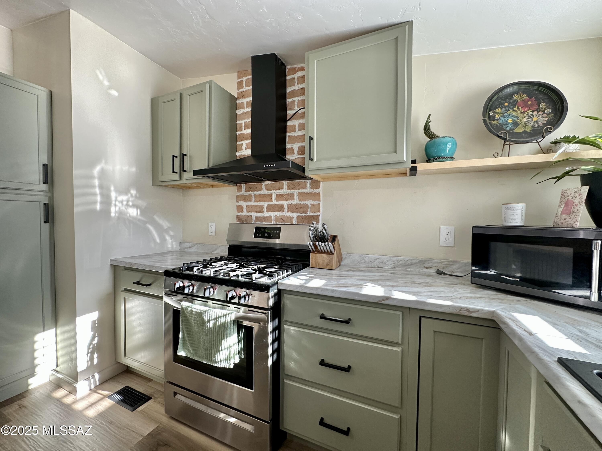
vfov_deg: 85.7
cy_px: 226
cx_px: 301
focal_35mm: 14
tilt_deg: +1.8
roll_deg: +0.0
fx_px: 243
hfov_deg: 102.1
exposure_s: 1/120
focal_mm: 2.22
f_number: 2.2
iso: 200
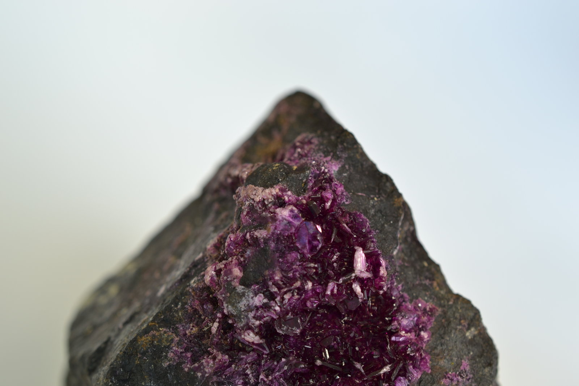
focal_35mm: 60
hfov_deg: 33.4
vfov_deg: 22.6
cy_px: 193
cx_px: 290
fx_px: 965
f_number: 9
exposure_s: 1/10
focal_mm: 40
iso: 100
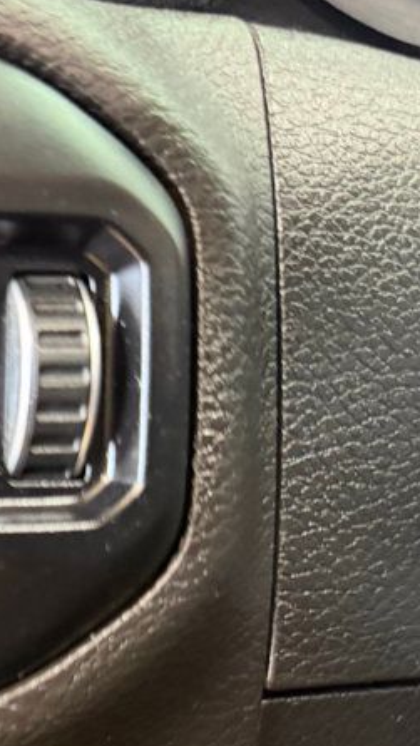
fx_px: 1187
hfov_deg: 17.0
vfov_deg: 33.5
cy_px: 637
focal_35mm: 60
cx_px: -303
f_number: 1.78
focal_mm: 6.76
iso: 1000
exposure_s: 1/40
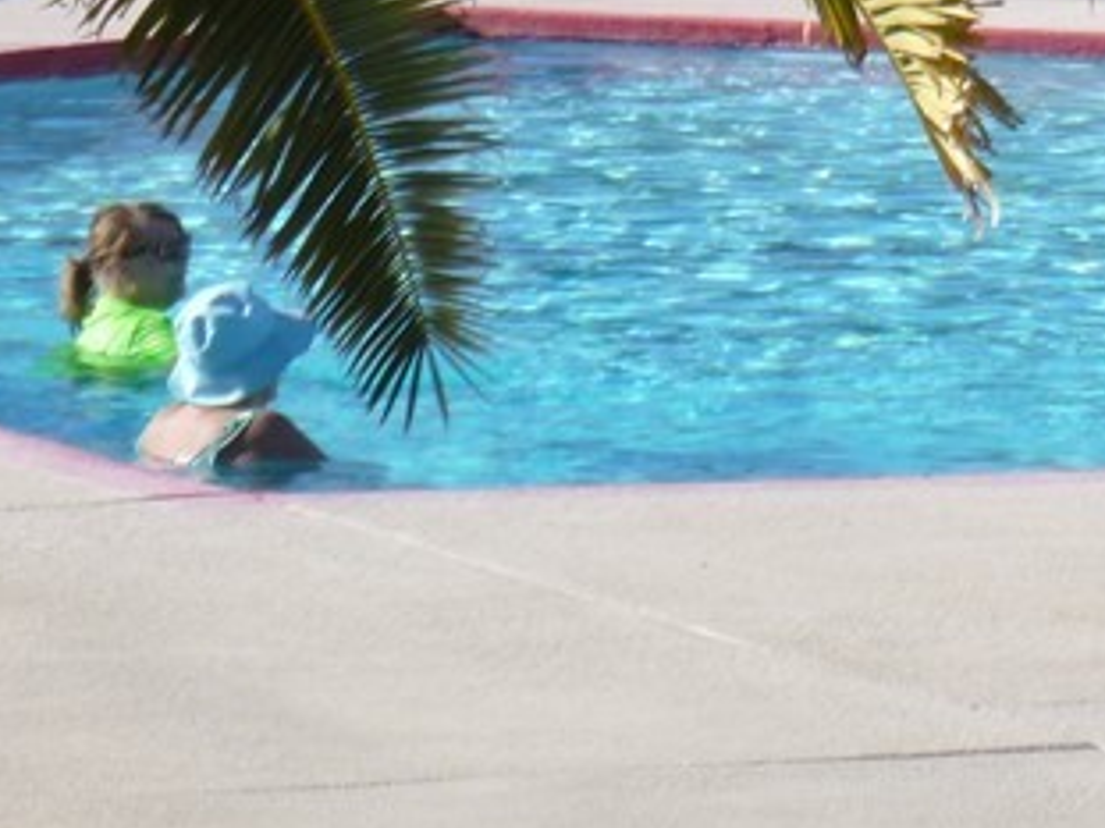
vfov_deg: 4.5
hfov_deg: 6.0
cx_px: 1446
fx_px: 10498
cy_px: -43
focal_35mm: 329
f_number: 5.7
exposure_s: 1/250
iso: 100
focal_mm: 18
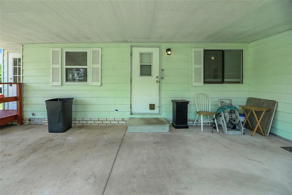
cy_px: 98
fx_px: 122
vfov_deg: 77.3
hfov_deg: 100.4
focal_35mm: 15
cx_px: 146
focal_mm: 10
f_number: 9
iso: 320
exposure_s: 1/125
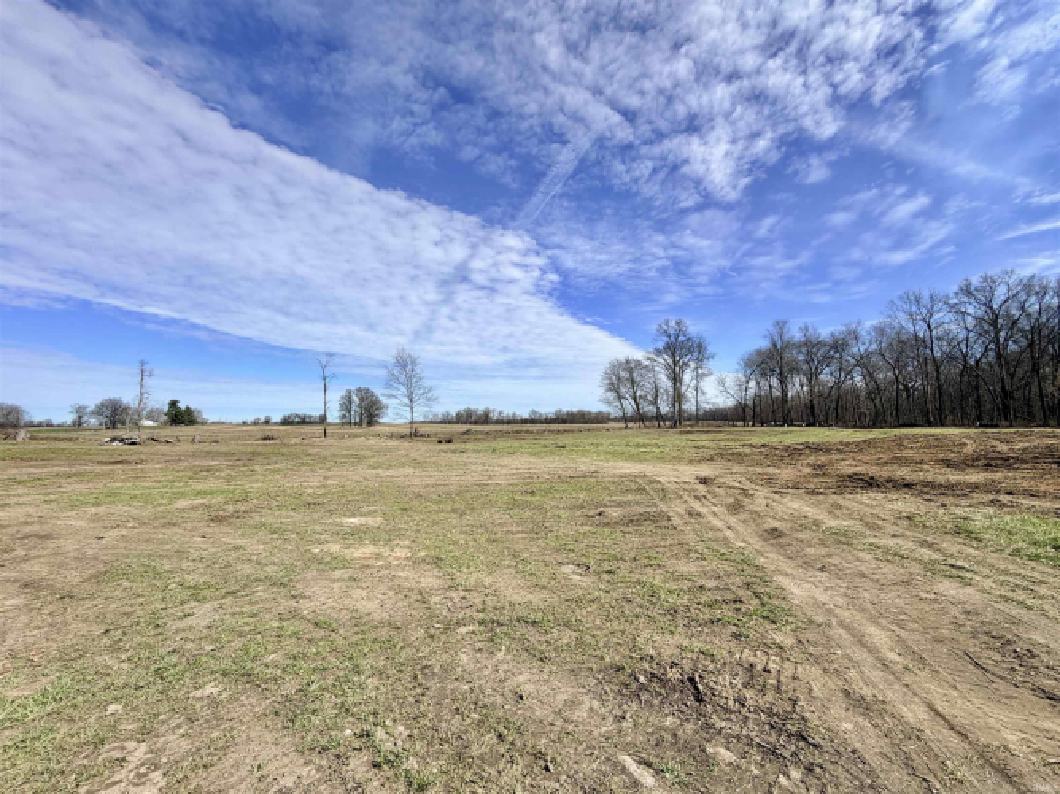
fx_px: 429
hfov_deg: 102.1
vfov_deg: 85.7
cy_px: 397
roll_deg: +0.8
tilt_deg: +3.3
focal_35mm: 14
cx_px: 530
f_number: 2.2
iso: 20
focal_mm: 2.22
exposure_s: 1/1087
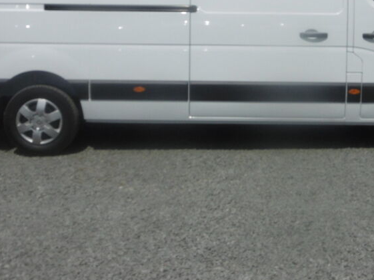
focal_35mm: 57
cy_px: 39
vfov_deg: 25.0
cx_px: 241
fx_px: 616
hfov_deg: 33.5
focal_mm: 5.8
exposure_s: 1/640
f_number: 8.8
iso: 100
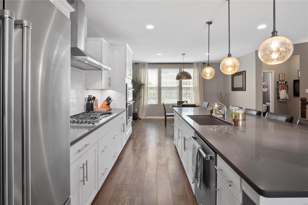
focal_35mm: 16
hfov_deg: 96.7
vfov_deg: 73.7
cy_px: 102
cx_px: 154
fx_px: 137
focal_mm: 8
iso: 400
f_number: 10
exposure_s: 1/6
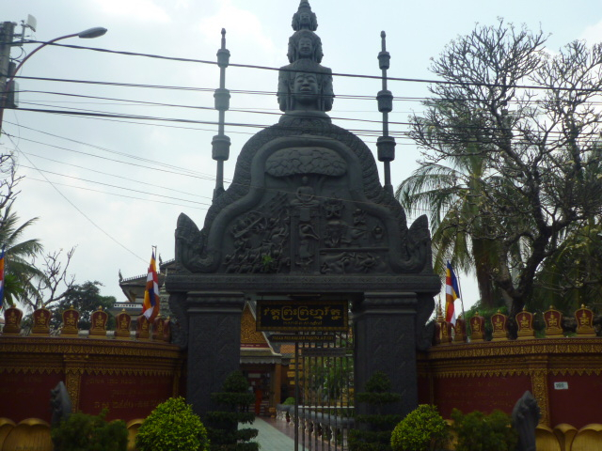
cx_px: 301
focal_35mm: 38
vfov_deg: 37.7
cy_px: 226
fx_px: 661
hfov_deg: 49.0
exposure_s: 1/500
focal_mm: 4.4
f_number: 3.5
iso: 80
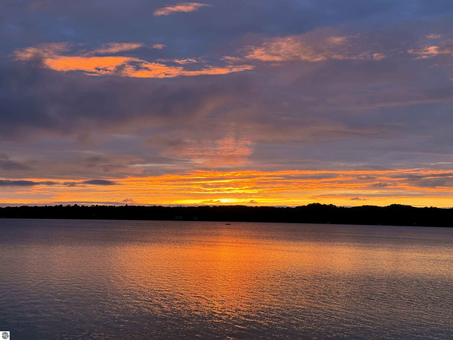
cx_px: 226
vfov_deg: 30.3
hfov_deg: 39.7
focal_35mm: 48
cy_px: 170
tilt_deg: +4.4
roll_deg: -1.2
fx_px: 628
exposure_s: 1/121
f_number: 1.78
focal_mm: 6.76
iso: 50
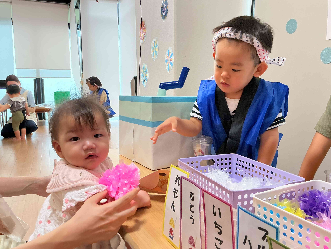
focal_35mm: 29
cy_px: 124
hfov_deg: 61.7
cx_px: 166
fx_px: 277
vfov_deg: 48.2
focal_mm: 3
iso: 64
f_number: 1.8
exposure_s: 1/100
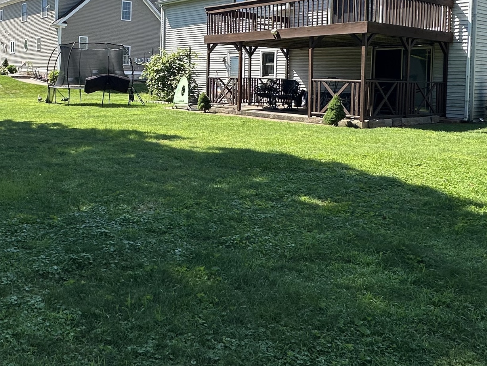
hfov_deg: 50.8
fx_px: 492
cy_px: 82
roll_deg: -1.4
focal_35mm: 35
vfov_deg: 39.4
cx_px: 134
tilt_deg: -0.5
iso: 40
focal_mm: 2.22
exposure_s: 1/1208
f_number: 2.2
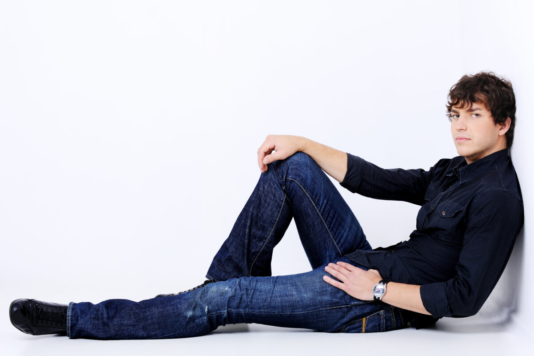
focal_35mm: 70
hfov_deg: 28.9
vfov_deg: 19.4
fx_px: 1038
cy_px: 178
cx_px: 267
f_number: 11
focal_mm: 70
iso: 200
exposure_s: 1/200
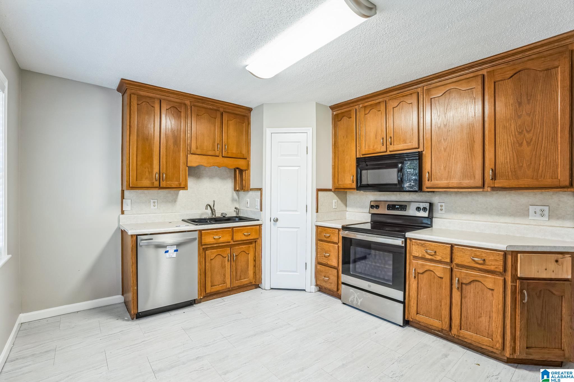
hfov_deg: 96.7
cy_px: 191
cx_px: 287
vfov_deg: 73.7
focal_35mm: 16
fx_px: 255
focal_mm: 16
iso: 400
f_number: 8
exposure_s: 1/25
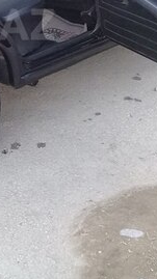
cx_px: -52
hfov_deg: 13.9
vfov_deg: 24.8
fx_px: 615
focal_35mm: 83
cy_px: 24
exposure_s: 1/100
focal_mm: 3.3
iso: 80
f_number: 2.2
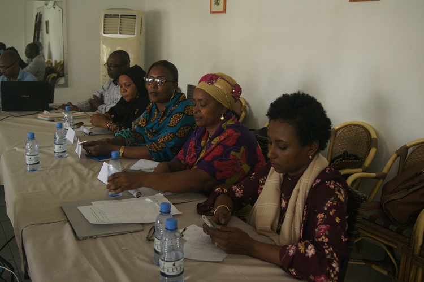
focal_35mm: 36
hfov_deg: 53.2
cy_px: 141
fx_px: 424
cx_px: 212
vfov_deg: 36.8
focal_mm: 24
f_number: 4
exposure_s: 1/60
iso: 640
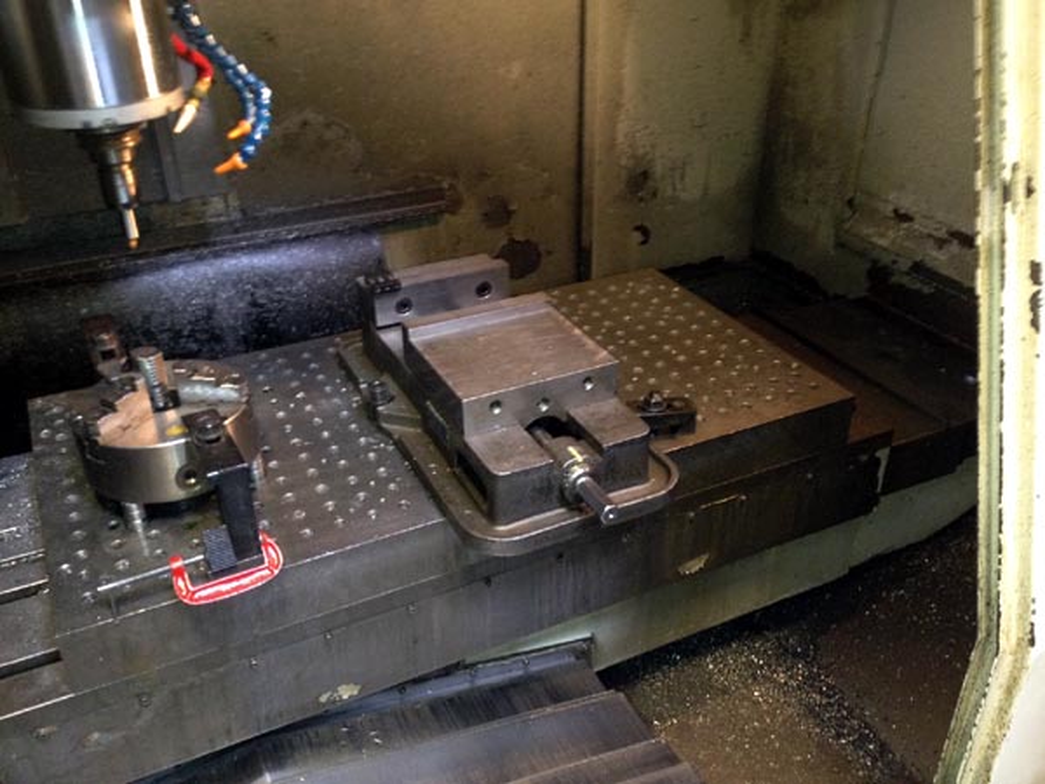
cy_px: 392
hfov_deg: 52.6
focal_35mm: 35
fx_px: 1057
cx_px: 522
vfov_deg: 40.7
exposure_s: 1/17
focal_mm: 4.28
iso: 200
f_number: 2.4
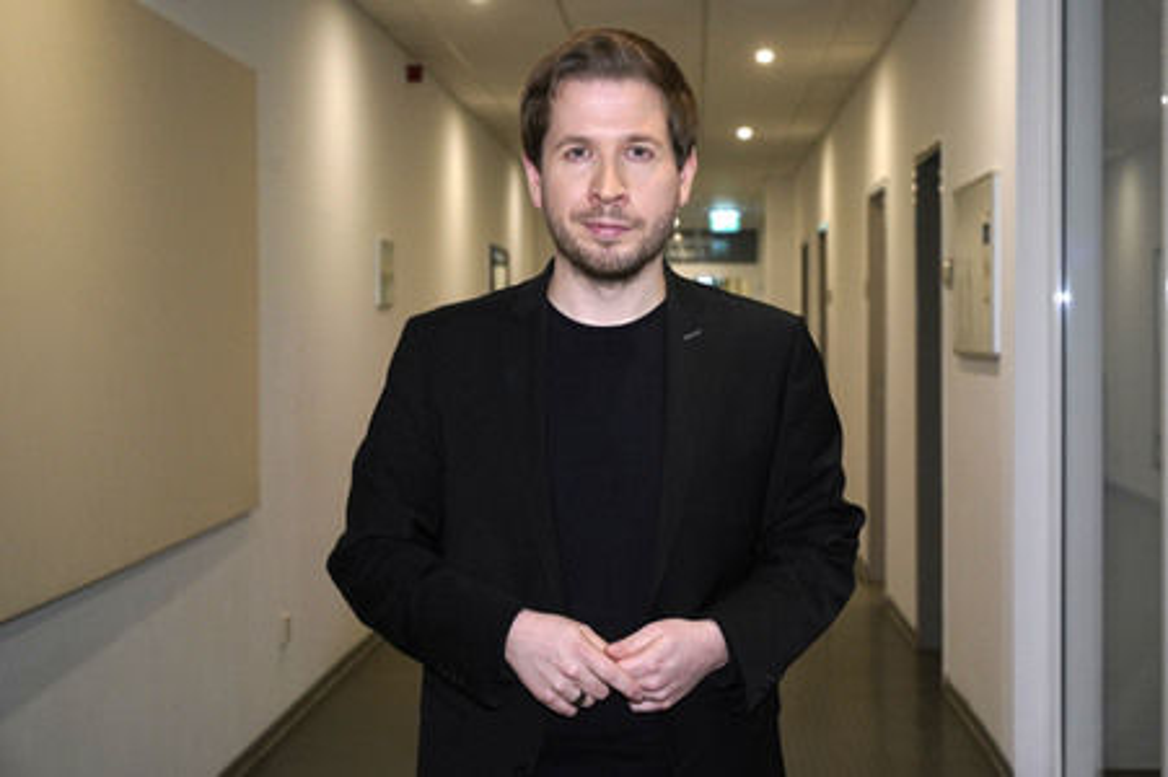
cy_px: 388
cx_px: 584
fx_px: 1524
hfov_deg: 41.9
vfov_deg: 28.6
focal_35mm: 47
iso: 2000
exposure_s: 1/50
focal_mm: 47
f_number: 5.6
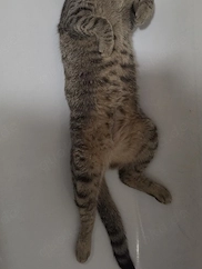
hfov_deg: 37.8
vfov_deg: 47.3
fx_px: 295
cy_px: 71
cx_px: 94
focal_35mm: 38
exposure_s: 1/101
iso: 1250
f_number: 1.4
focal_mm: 6.5
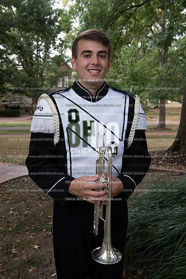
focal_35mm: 44
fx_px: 341
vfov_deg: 44.5
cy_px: 140
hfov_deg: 30.5
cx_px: 93
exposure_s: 1/100
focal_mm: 44
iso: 500
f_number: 8
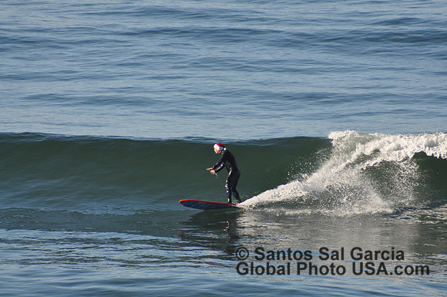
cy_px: 148
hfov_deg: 4.6
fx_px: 5580
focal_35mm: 450
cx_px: 224
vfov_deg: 3.0
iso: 400
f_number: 5.6
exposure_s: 1/1600
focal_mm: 300
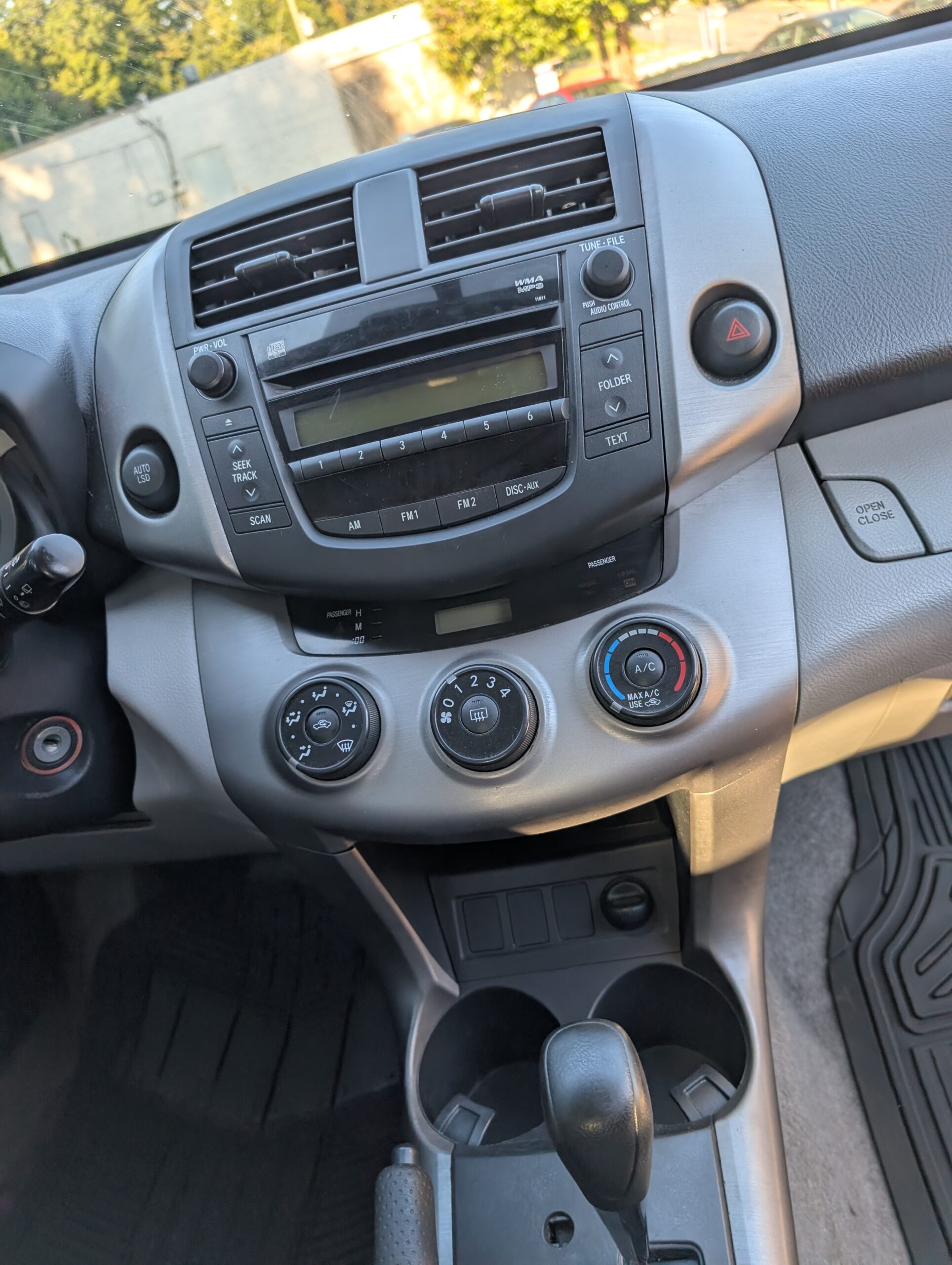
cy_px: 632
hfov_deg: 56.9
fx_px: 878
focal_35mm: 24
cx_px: 476
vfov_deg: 71.5
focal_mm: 6.9
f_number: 1.68
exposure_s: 1/189
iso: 31
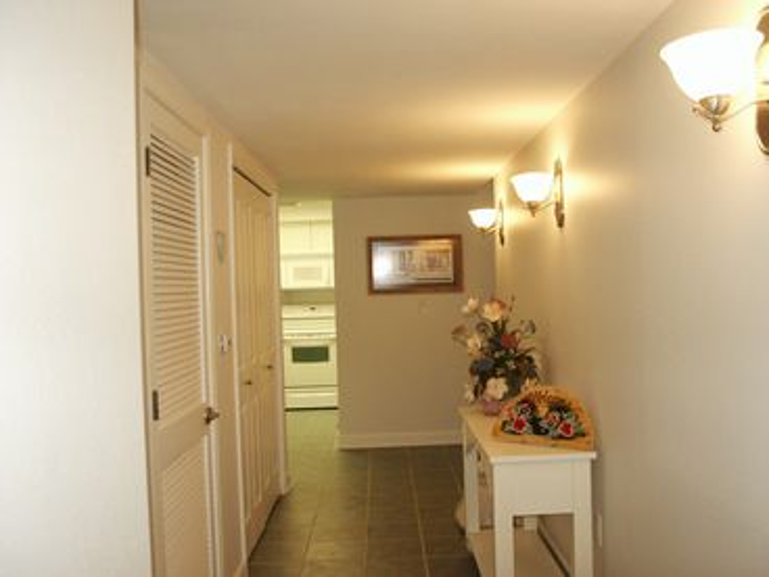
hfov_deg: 52.6
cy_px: 288
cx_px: 384
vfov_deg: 40.7
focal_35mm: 35
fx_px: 778
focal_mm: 7.18
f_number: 3
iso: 200
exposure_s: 1/45
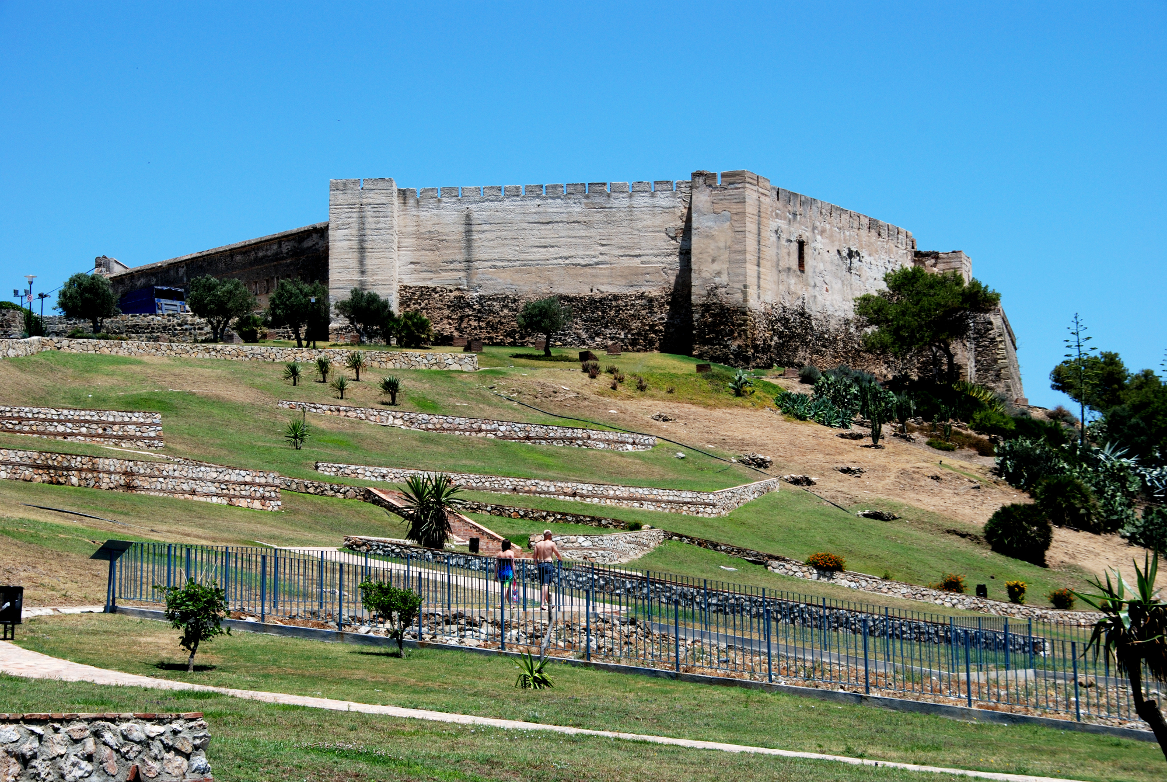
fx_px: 2532
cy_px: 391
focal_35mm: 78
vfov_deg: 17.5
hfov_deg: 26.0
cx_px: 584
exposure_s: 1/320
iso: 200
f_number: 10
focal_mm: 52
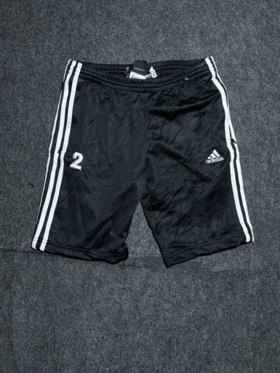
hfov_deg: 51.4
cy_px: 182
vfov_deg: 65.3
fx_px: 291
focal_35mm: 27
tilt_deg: -56.7
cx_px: 137
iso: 80
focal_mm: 5.7
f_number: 1.5
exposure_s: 1/50
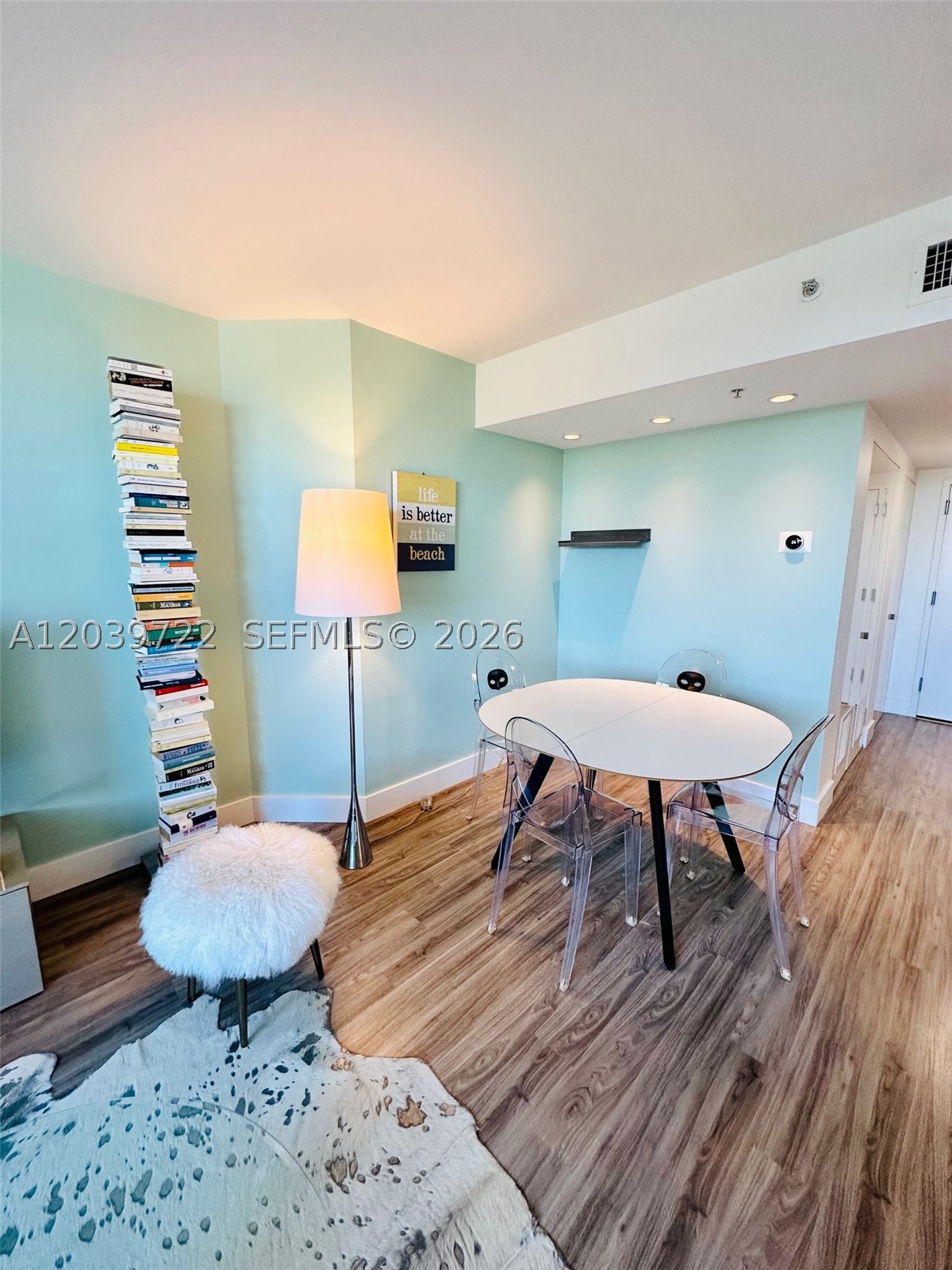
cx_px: 476
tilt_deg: -9.5
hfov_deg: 85.7
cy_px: 635
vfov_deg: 102.1
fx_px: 513
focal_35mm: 14
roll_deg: -0.2
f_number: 2.2
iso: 160
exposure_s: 1/120
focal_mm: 2.22
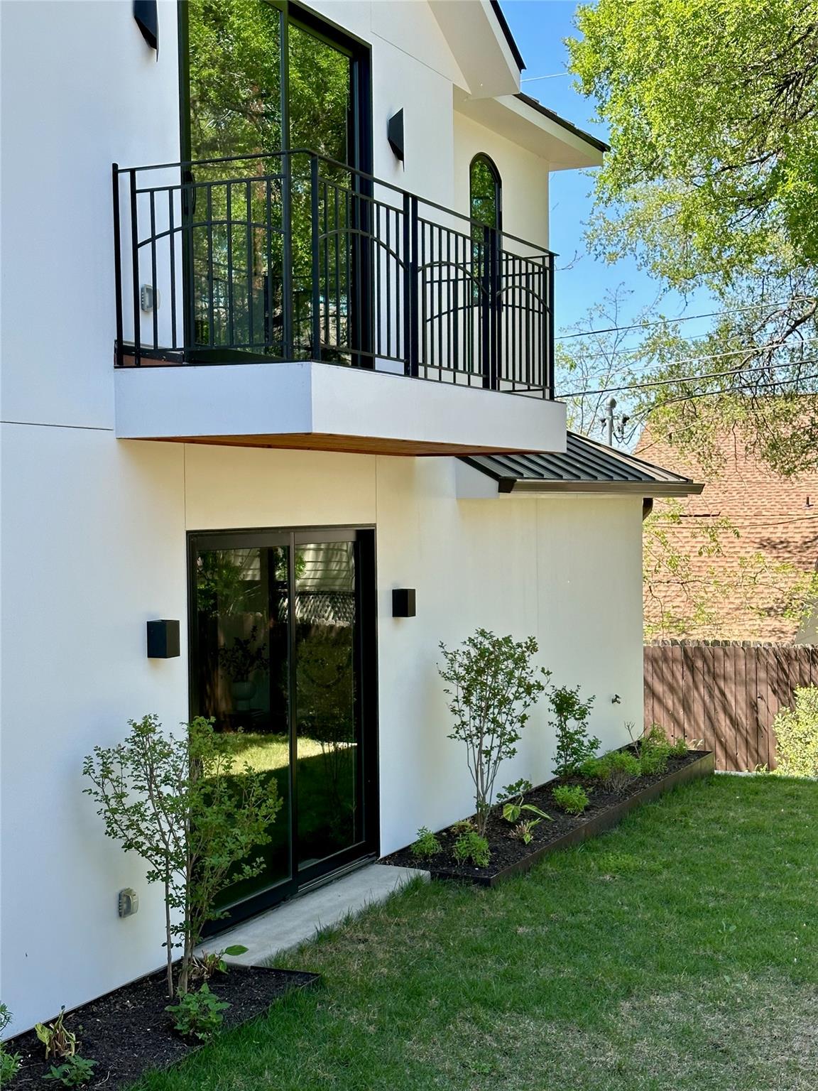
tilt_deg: -1.2
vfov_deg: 39.7
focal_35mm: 48
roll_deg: +0.1
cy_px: 546
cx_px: 409
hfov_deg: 30.3
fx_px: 1512
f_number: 1.78
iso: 64
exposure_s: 1/791
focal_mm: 6.86
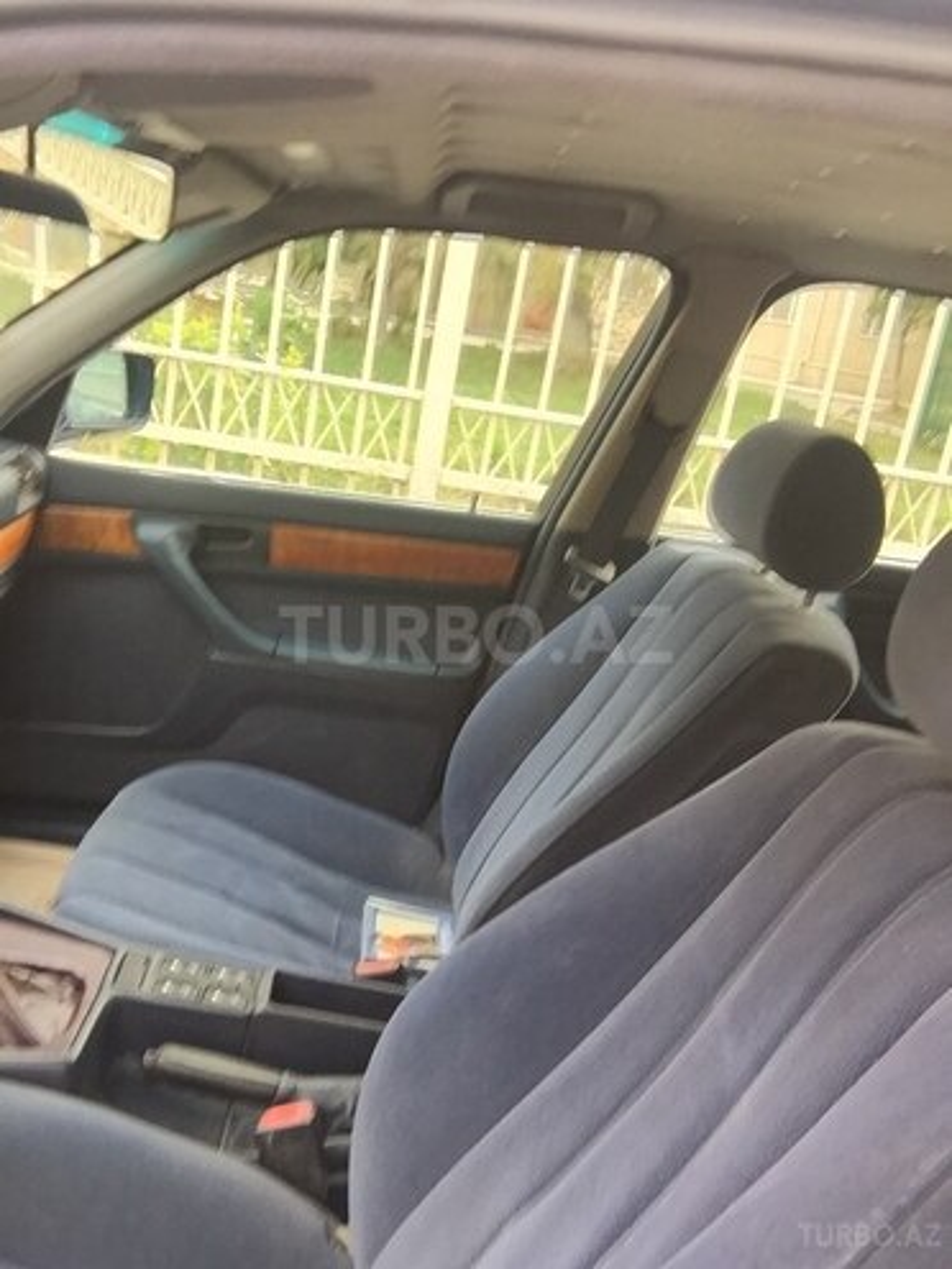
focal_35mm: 31
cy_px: 634
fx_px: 1137
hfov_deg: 45.4
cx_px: 476
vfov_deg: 58.4
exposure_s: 1/33
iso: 32
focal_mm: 2.65
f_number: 2.2
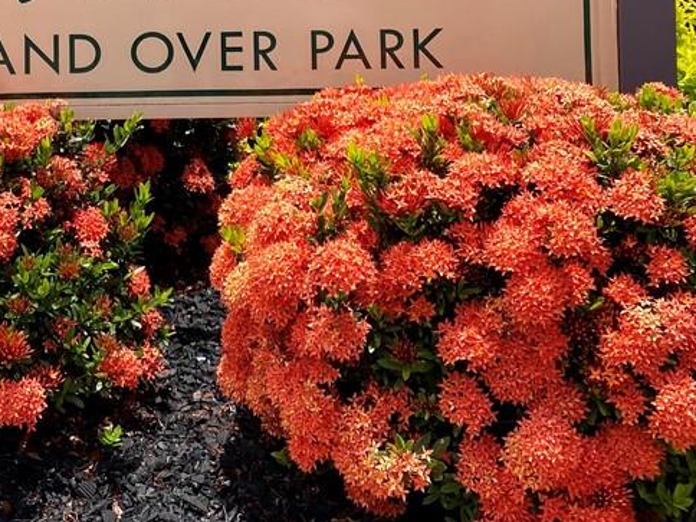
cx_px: 178
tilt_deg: -0.9
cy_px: -22
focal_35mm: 55
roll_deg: -0.6
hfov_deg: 34.2
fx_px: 1106
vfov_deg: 25.1
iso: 32
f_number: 1.8
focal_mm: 4.25
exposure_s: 1/1996
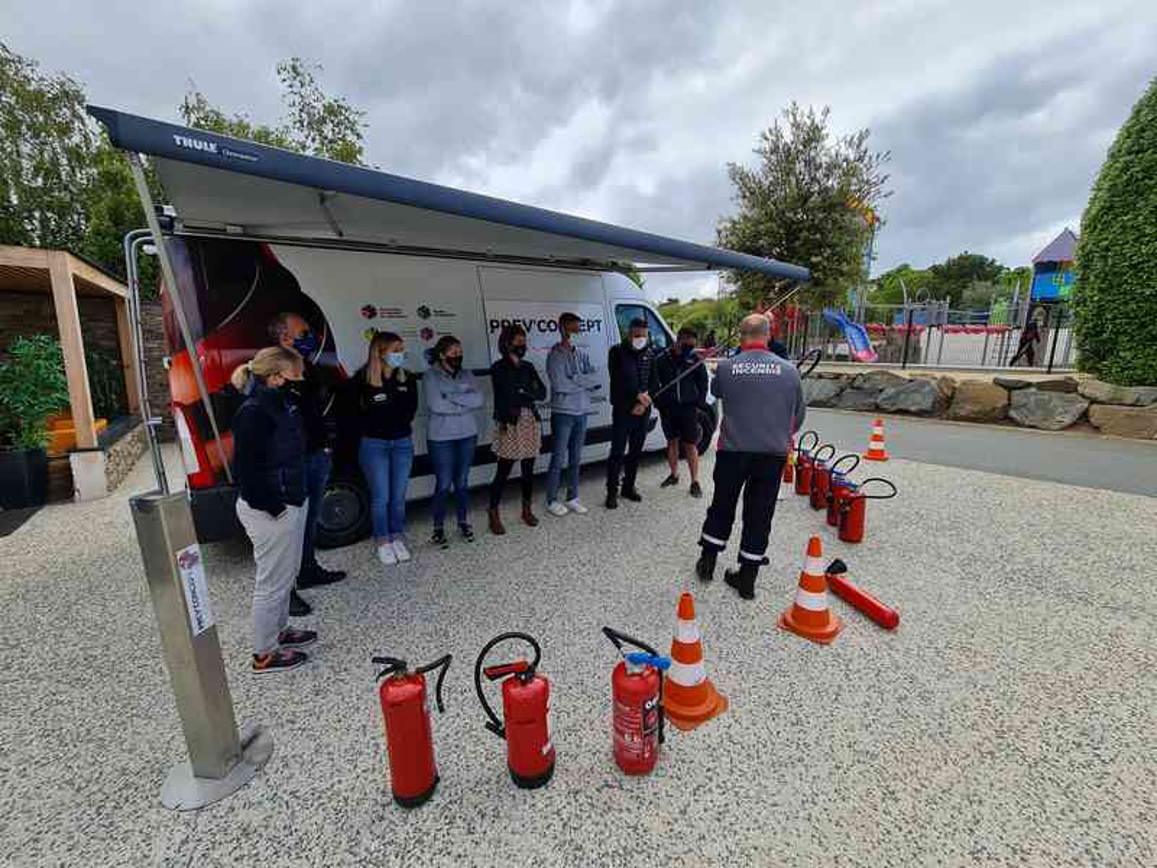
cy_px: 434
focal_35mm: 13
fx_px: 435
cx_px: 578
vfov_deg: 89.9
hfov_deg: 106.2
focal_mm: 2.2
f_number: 2.2
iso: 64
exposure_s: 1/1628
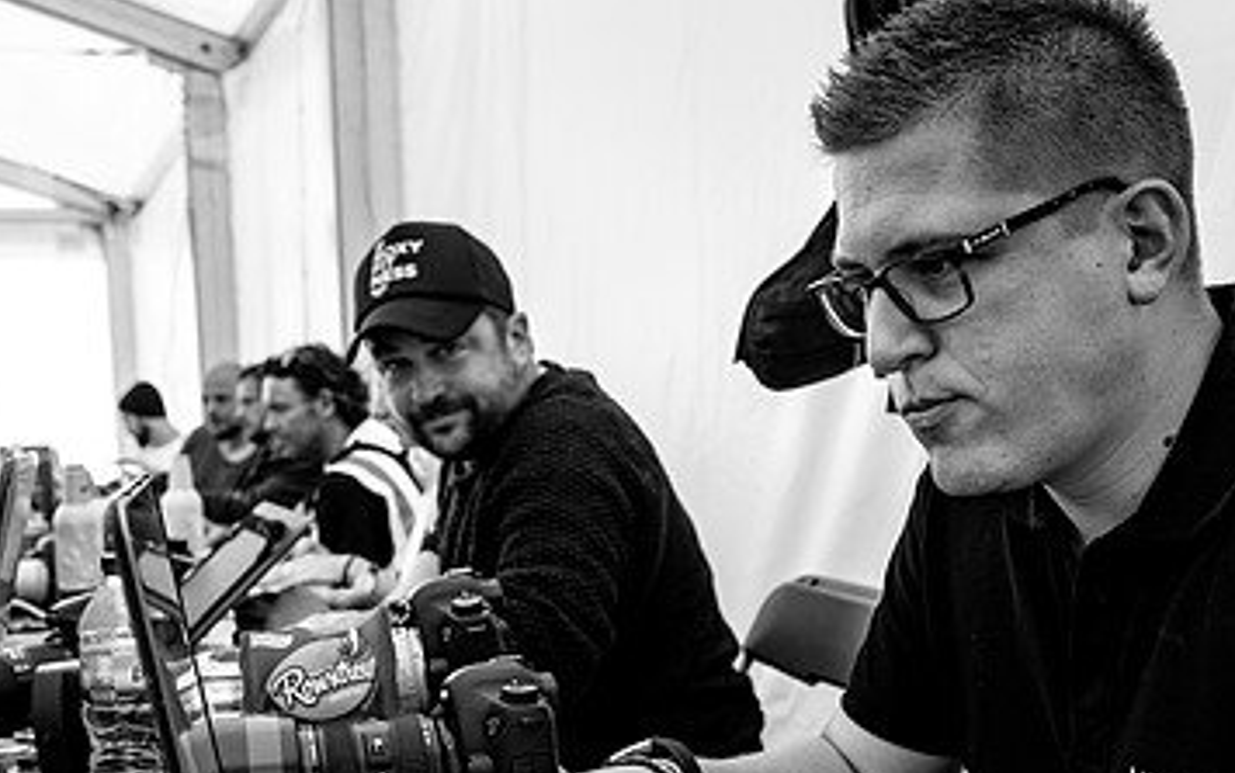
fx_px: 1415
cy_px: 517
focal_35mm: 42
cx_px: 674
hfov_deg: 47.1
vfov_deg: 30.4
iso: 220
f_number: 5
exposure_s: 1/125
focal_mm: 24
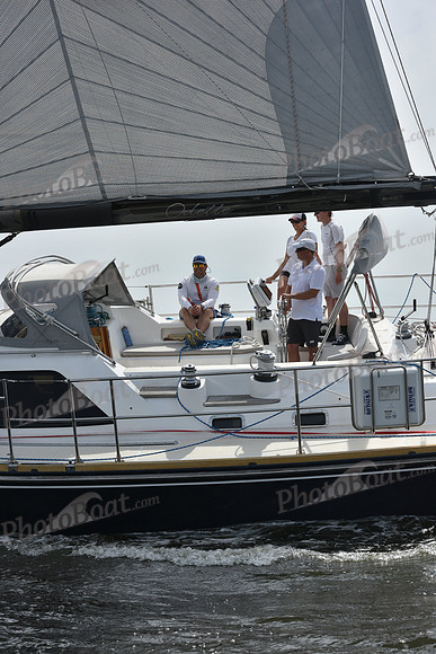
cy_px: 327
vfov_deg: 28.8
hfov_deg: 19.5
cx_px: 218
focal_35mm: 70
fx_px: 1271
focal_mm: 70
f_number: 9
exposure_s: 1/1600
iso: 320
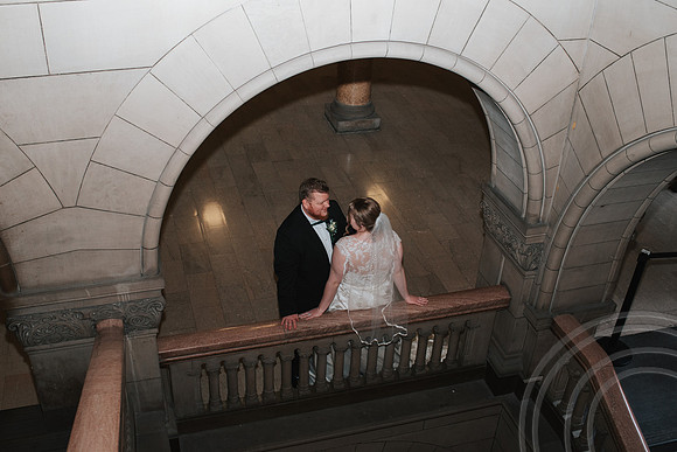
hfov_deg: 49.2
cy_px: 226
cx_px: 307
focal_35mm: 39
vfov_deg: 34.0
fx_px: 739
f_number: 3.5
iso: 1000
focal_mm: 35
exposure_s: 1/200
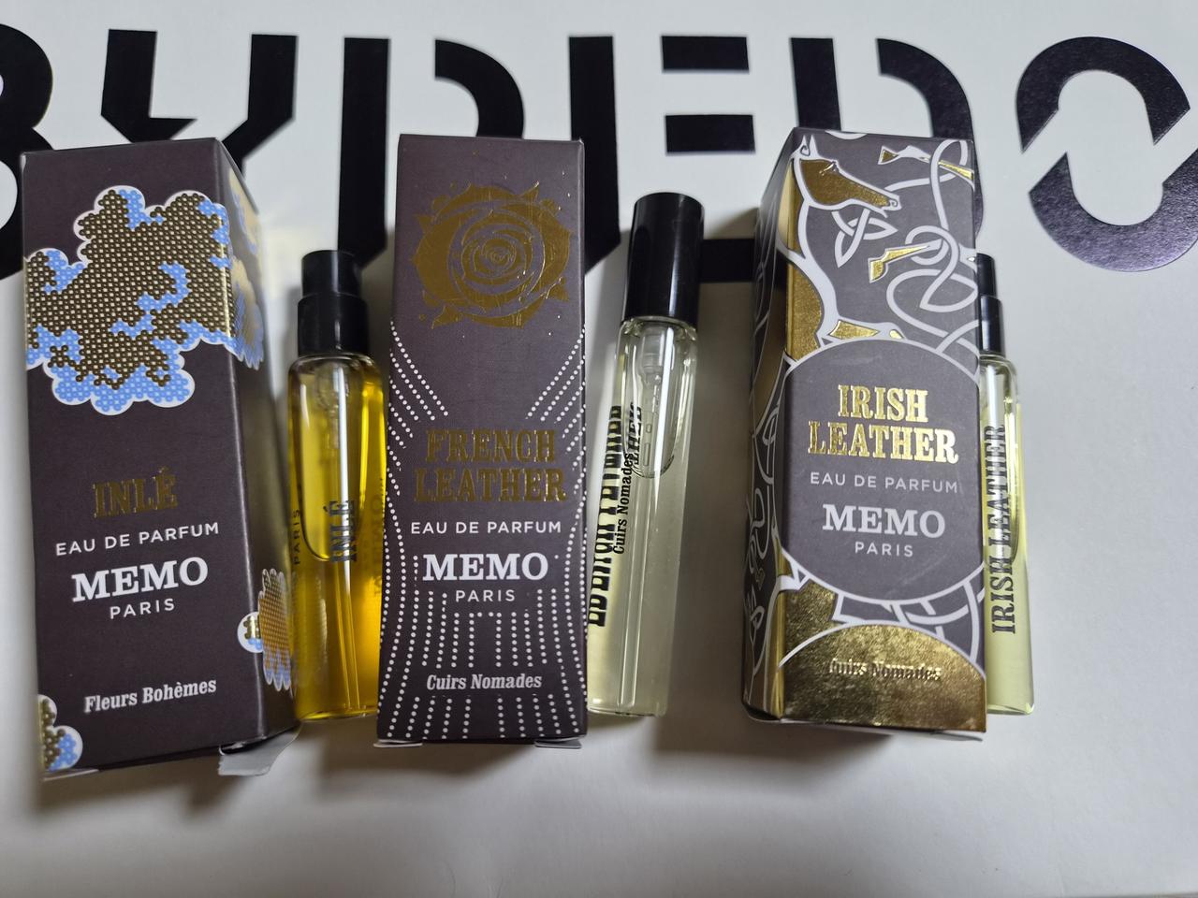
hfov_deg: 73.9
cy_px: 449
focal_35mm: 23
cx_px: 599
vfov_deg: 58.9
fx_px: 796
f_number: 1.8
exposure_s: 1/120
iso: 320
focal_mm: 5.4
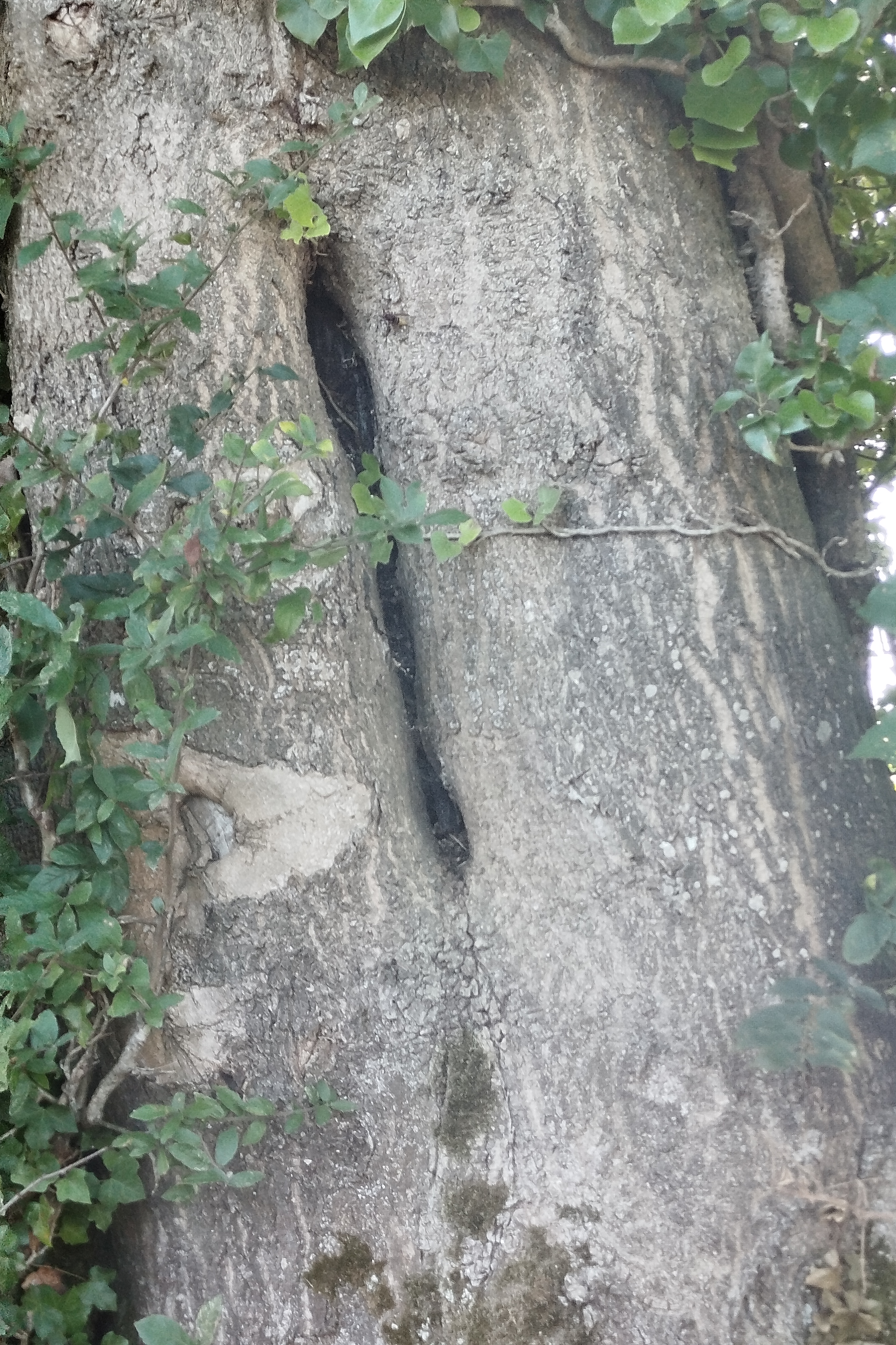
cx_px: 502
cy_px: 672
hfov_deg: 51.2
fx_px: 933
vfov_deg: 71.5
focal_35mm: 25
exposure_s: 1/50
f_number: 1.7
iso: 160
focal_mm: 5.31
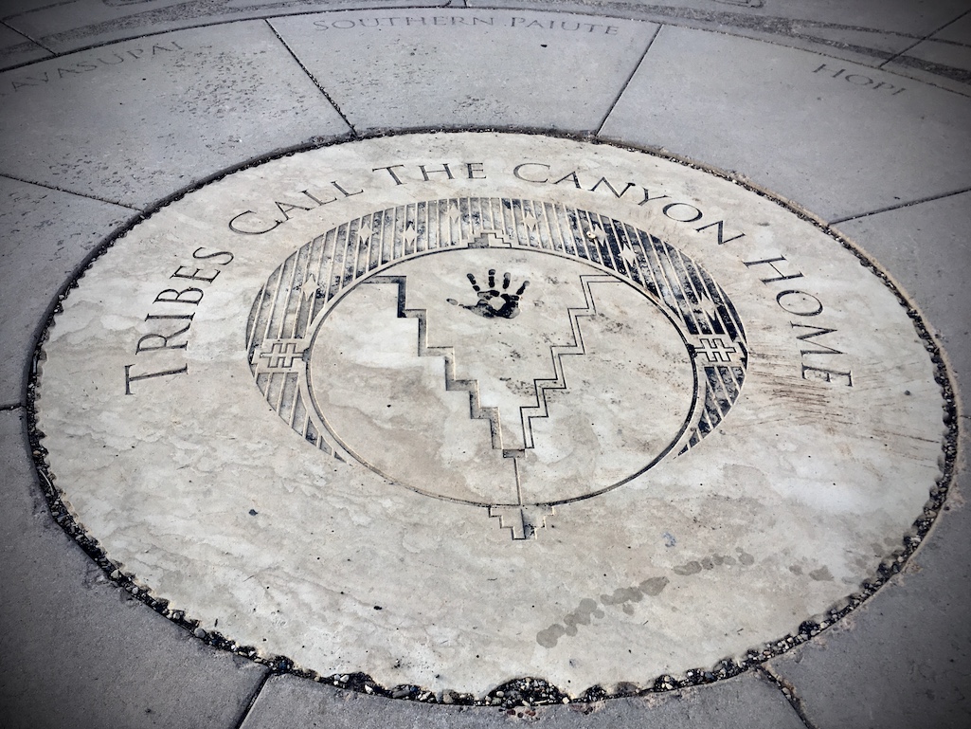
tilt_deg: -39.9
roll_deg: -3.0
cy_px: 364
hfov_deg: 61.7
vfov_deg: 48.2
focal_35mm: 29
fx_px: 814
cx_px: 486
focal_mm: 4.15
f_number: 2.2
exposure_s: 1/139
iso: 25
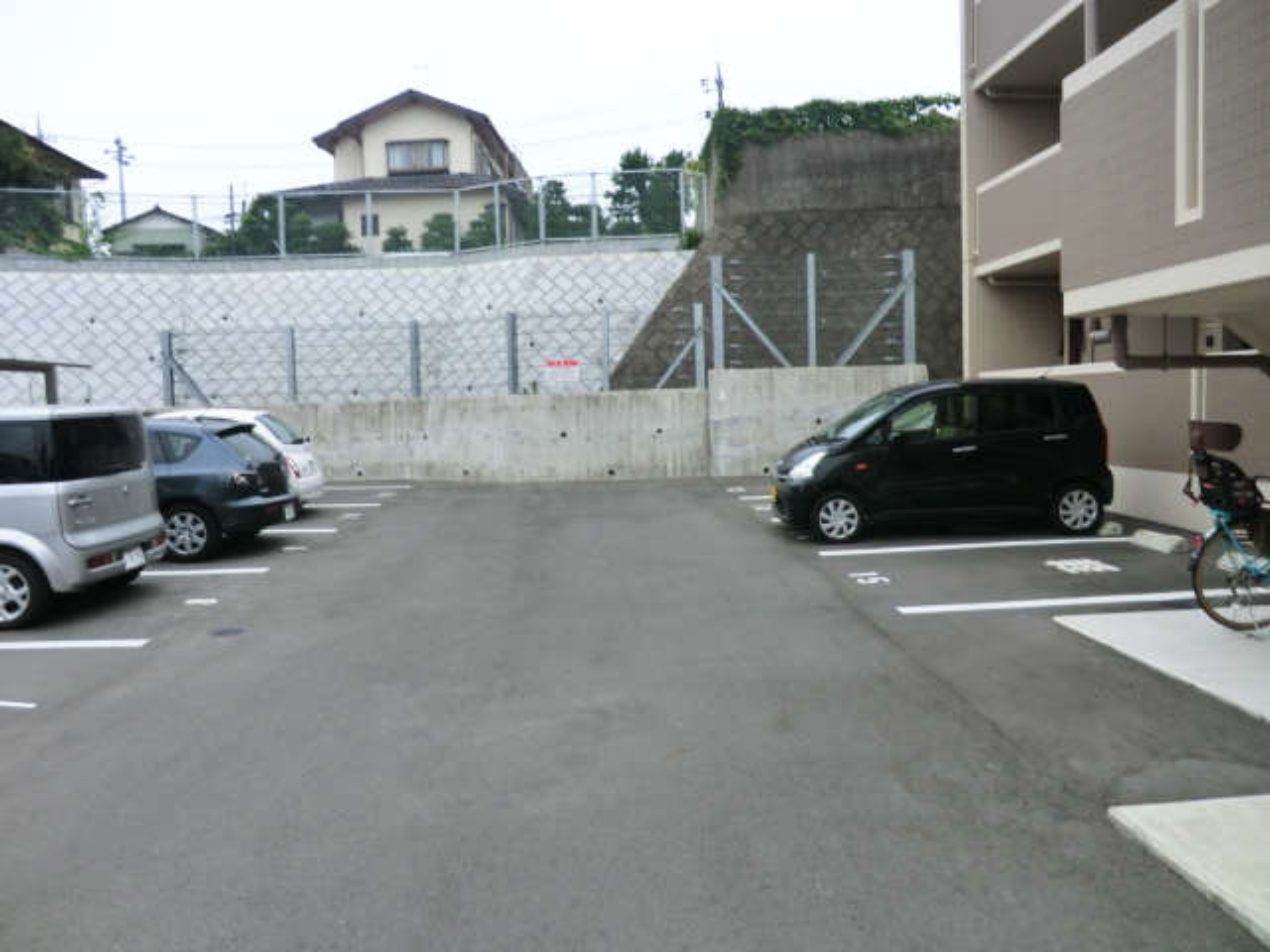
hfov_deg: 71.6
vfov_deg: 56.8
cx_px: 635
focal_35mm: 24
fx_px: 881
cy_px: 476
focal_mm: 4.3
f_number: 3.2
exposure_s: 1/125
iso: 80
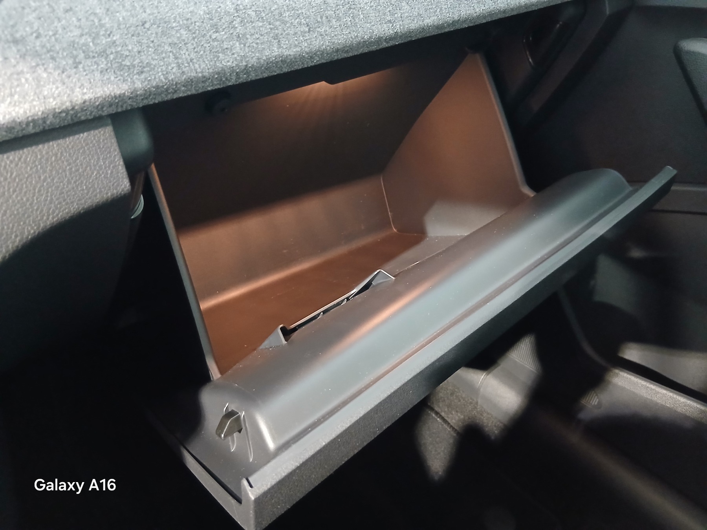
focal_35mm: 26
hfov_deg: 67.3
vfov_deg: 53.1
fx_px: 531
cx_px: 354
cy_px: 265
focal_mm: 3.98
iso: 800
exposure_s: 1/16.7
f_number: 1.8
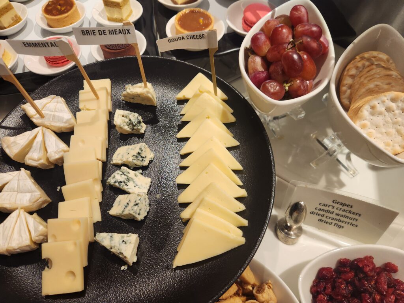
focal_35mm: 23
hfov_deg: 73.9
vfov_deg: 58.9
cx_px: 202
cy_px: 152
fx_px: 268
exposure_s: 1/100
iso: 200
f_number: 1.8
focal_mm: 5.4
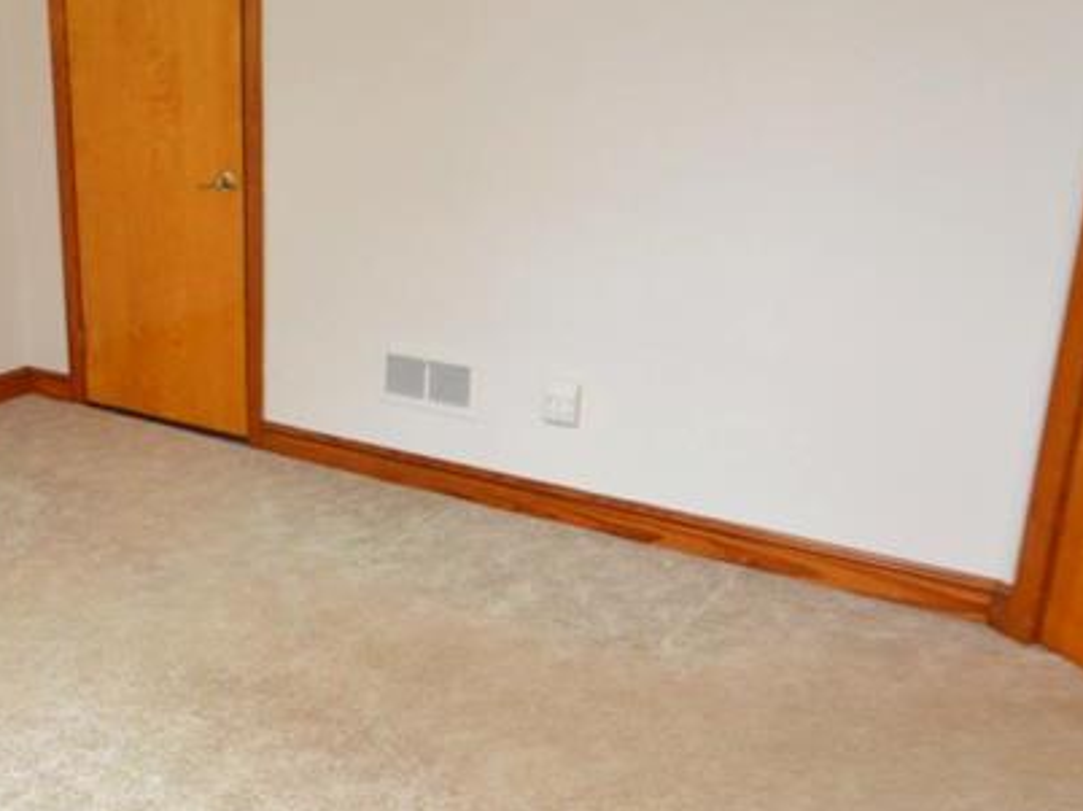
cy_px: 388
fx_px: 1219
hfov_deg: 44.3
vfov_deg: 36.8
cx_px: 141
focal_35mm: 39
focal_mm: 10
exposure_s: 1/60
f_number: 4
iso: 400
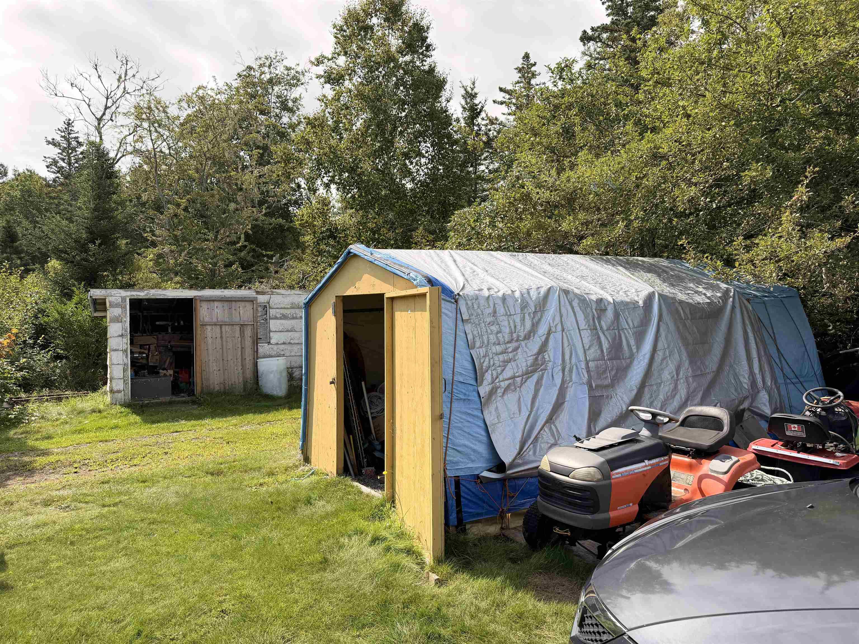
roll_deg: -0.4
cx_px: 430
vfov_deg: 56.8
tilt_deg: -1.0
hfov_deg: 71.6
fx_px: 596
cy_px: 322
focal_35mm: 24
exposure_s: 1/3953
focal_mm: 6.76
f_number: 1.78
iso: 100
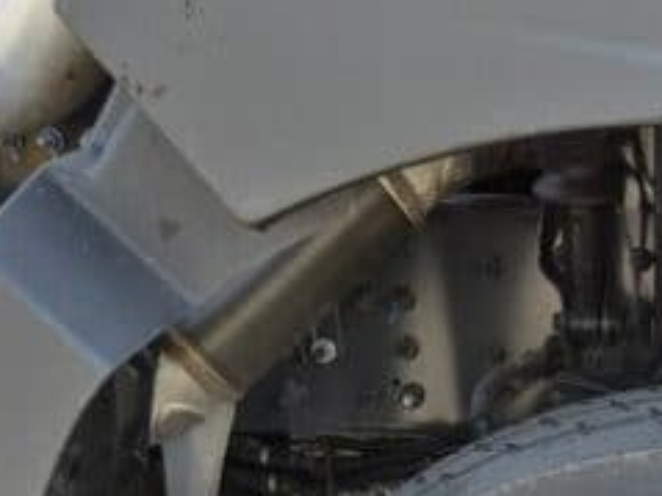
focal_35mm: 74
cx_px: 737
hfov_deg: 24.5
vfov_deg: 17.4
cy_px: 790
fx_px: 1414
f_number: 1.8
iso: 25
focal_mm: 5.4
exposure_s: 1/317
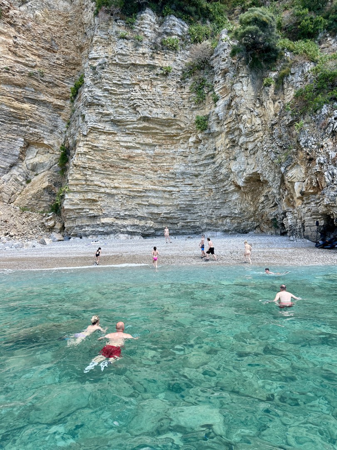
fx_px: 312
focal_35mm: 24
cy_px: 225
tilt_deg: +0.5
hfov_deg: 56.8
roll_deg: +1.2
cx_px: 168
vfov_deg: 71.6
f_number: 1.78
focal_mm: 6.86
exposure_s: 1/1131
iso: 80
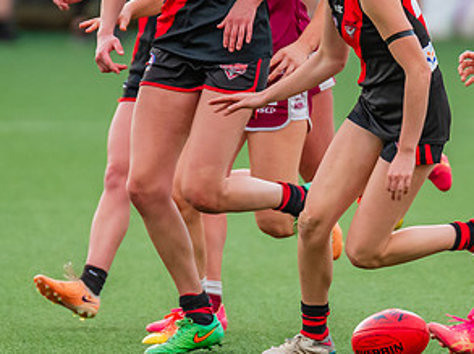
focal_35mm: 1427
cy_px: 118
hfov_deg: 1.4
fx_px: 19516
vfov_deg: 1.0
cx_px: 267
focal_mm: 420
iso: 1250
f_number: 4
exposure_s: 1/800
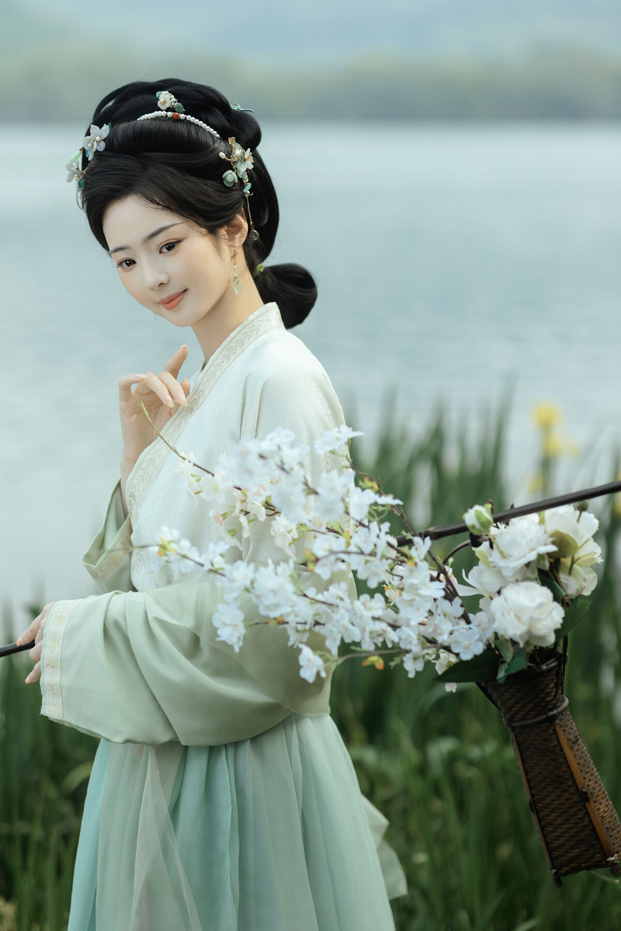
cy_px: 466
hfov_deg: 16.1
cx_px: 310
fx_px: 2199
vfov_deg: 23.9
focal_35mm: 85
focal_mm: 85
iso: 100
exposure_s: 1/2000
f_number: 2
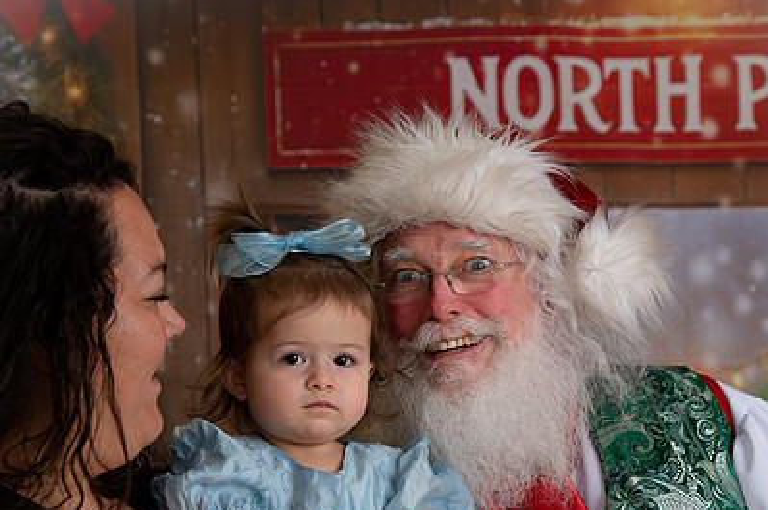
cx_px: 404
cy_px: 323
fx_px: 2045
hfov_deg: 21.3
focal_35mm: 96
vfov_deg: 14.2
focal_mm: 66
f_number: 5
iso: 1000
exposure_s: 1/200
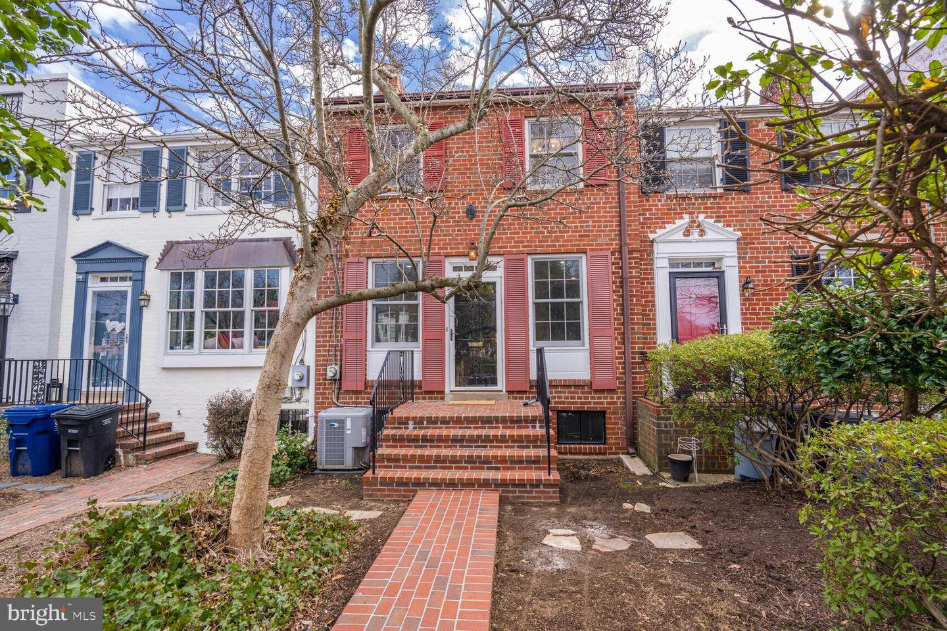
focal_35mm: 18
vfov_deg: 67.4
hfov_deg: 90.0
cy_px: 316
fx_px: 473
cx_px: 474
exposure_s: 1/125
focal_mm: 18
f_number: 8
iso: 200
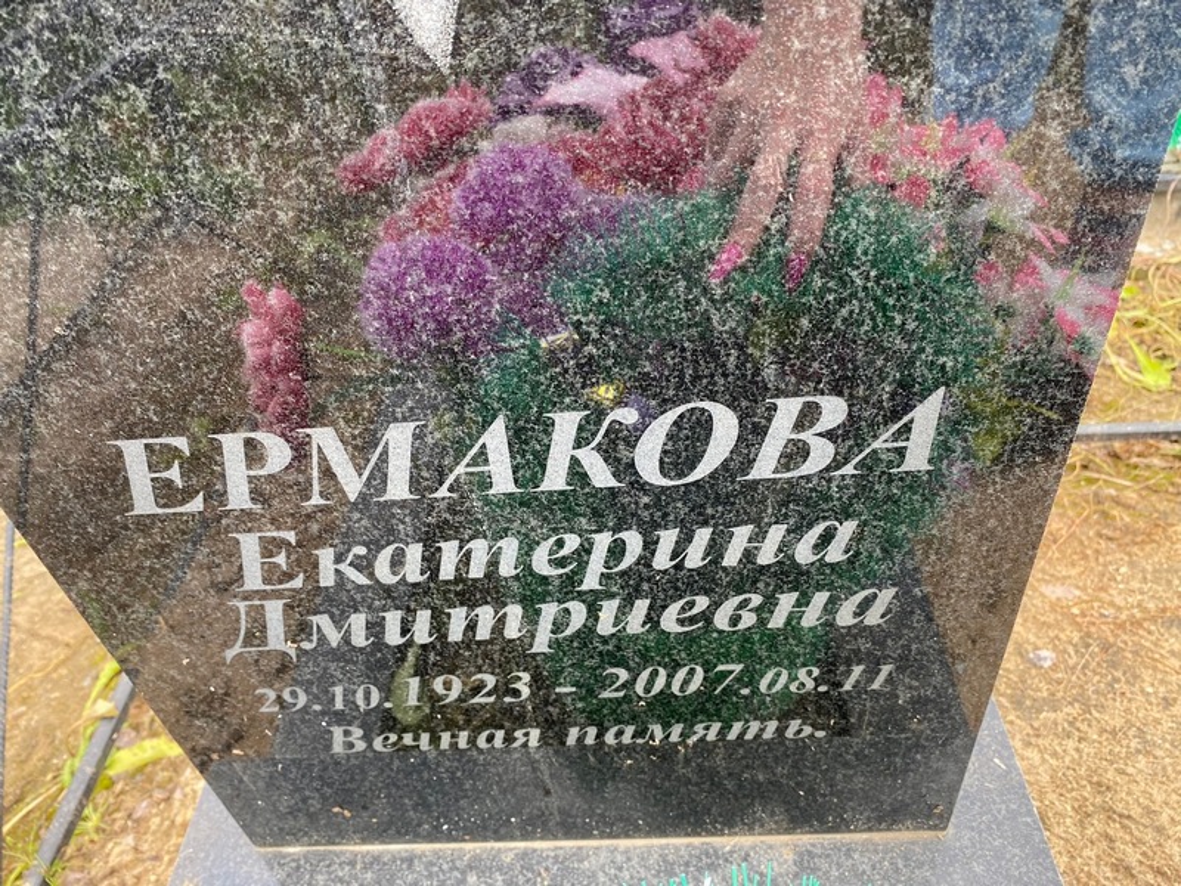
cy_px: 443
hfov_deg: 67.3
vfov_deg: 53.1
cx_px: 590
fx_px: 887
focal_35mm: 26
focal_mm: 4.25
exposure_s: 1/122
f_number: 1.8
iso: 40
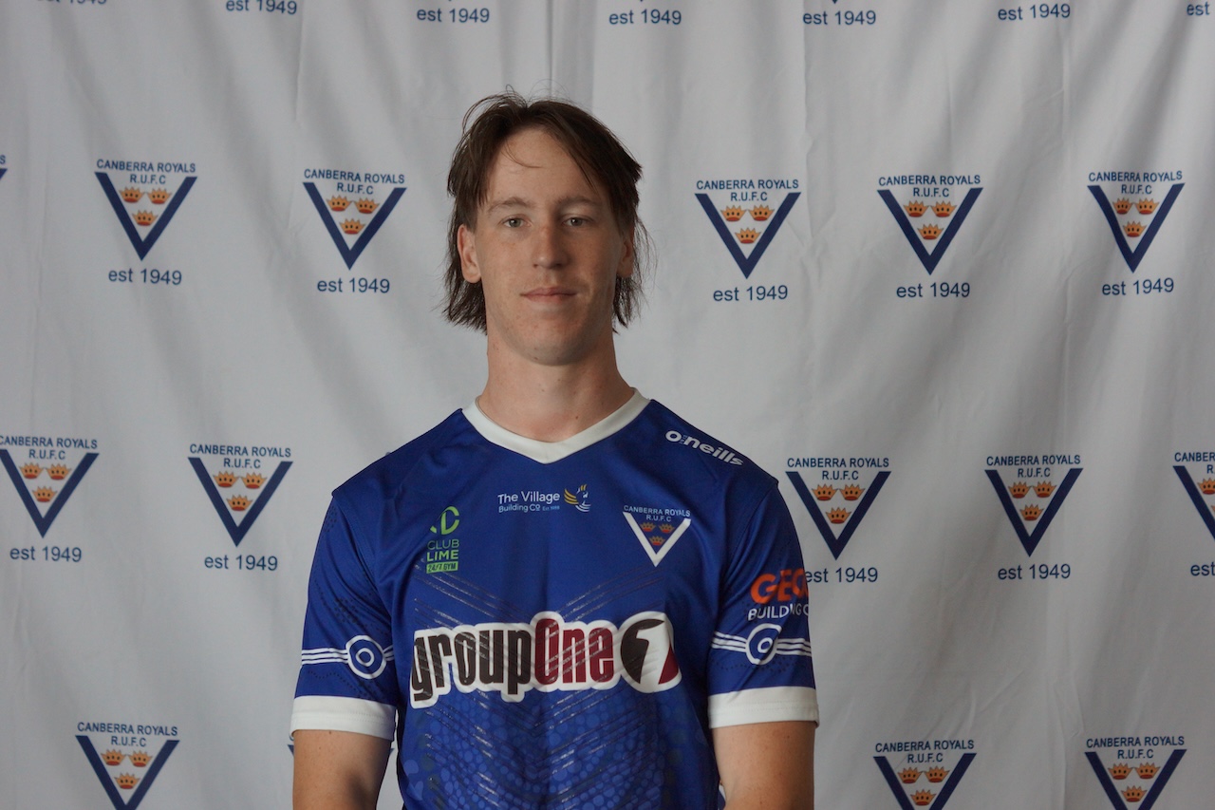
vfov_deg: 18.2
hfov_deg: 27.0
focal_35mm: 75
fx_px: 2531
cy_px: 405
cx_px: 608
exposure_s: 1/160
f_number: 4
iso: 1000
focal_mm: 50
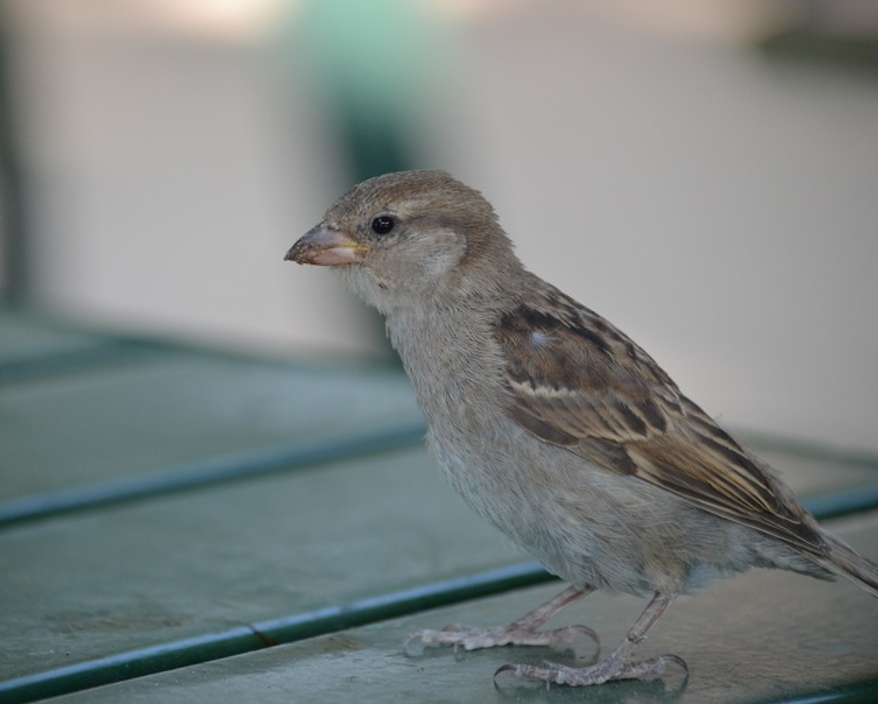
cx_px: 387
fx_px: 6073
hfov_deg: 8.3
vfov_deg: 6.6
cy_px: 351
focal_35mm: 234
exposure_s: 1/500
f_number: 4.8
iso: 720
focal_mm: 135
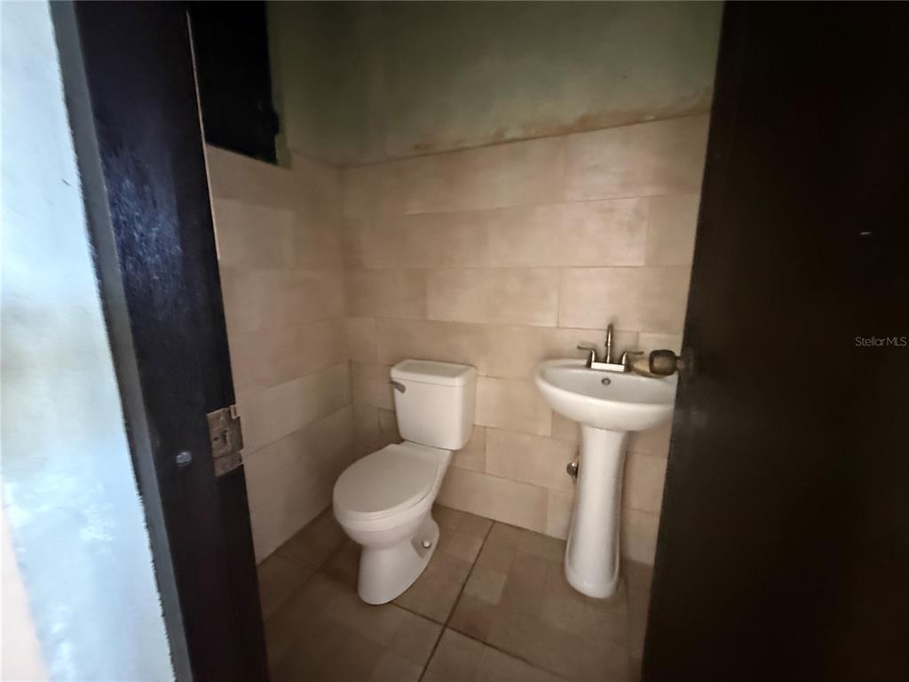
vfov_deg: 85.7
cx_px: 454
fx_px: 368
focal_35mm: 14
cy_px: 341
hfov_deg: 102.1
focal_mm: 2.22
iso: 1600
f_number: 2.2
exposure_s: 1/40
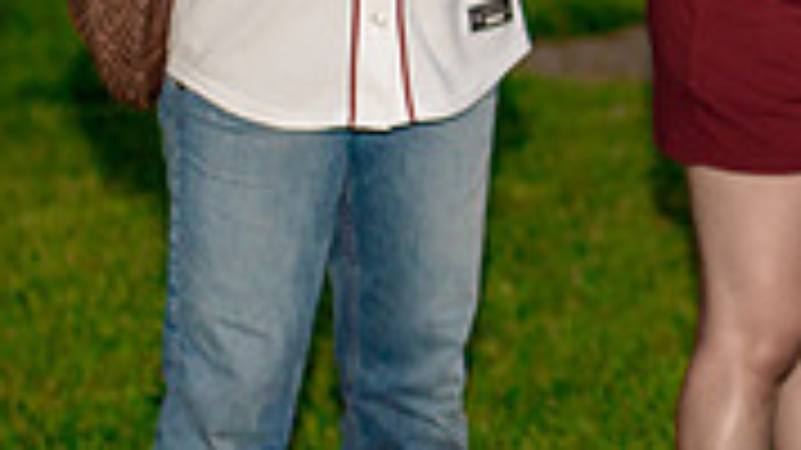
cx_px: 904
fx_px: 5372
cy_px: -128
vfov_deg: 4.8
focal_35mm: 253
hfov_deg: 8.5
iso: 2000
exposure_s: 1/250
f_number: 2.8
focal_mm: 74
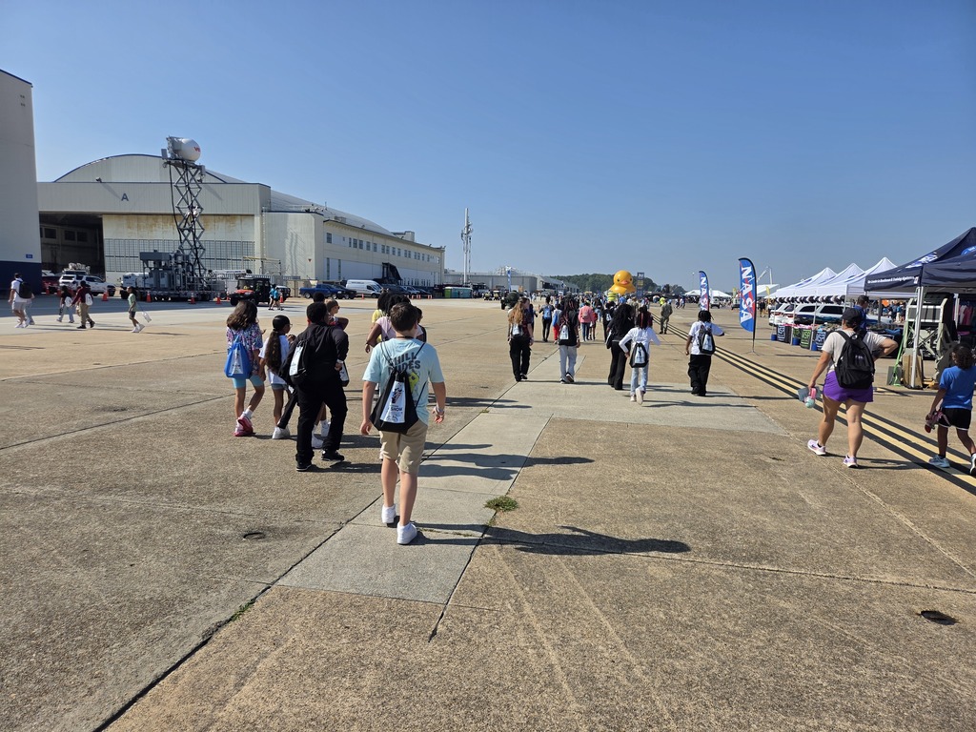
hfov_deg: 73.9
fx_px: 648
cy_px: 366
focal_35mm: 23
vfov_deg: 58.9
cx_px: 488
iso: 80
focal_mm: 5.4
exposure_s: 1/5243
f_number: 1.8
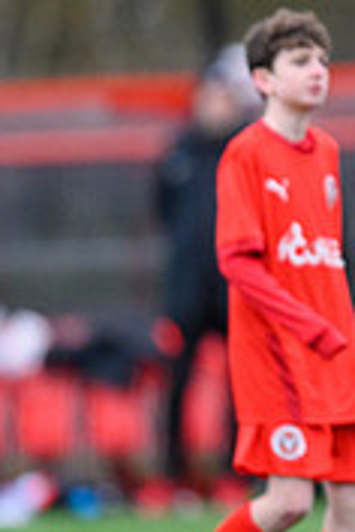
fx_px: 19390
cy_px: 364
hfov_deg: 1.0
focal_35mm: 1311
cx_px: 584
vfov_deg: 1.6
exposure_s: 1/2000
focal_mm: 400
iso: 3600
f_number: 2.8
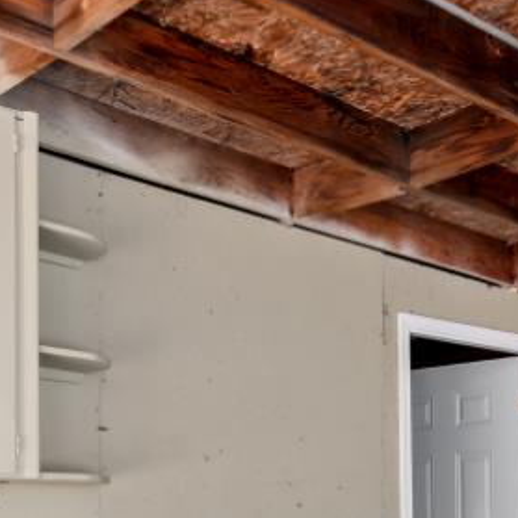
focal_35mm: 64
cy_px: 574
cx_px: 436
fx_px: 1084
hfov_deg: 26.2
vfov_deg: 25.0
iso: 250
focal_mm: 14
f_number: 9
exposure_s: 1/13
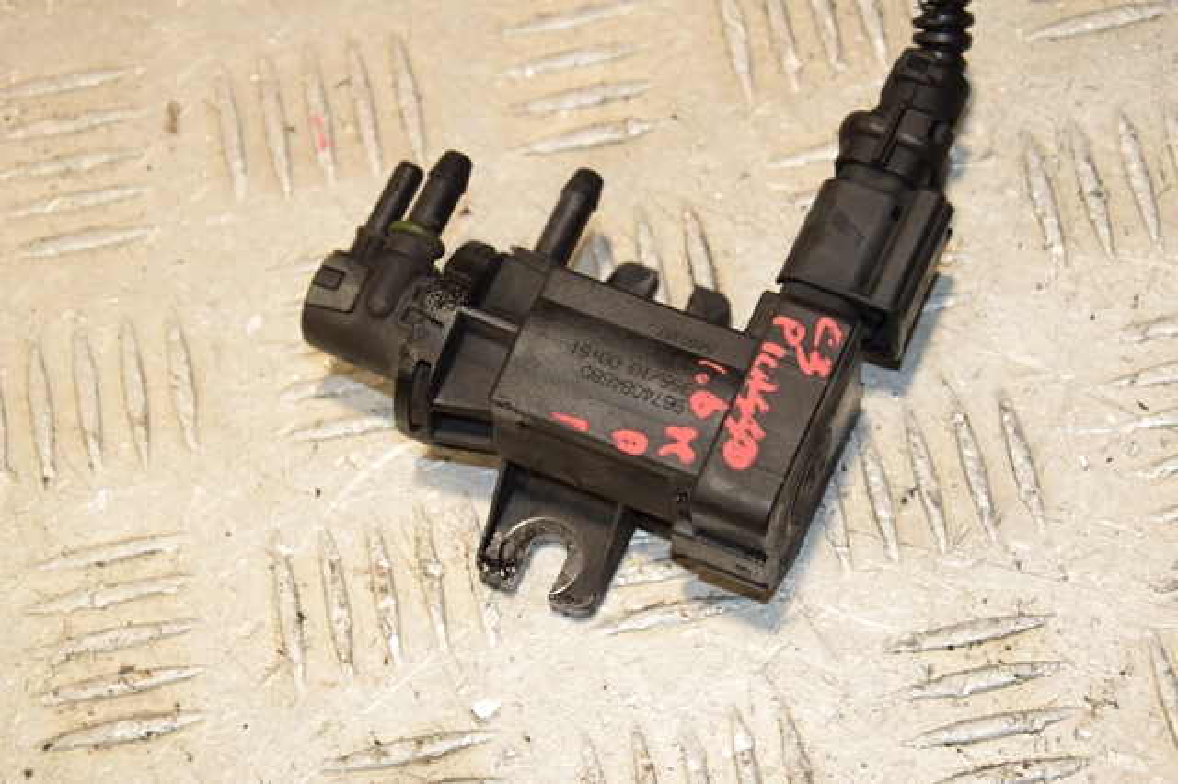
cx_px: 589
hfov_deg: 20.6
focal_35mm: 99
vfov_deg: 13.8
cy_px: 392
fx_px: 3238
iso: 800
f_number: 8
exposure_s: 1/200
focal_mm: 66
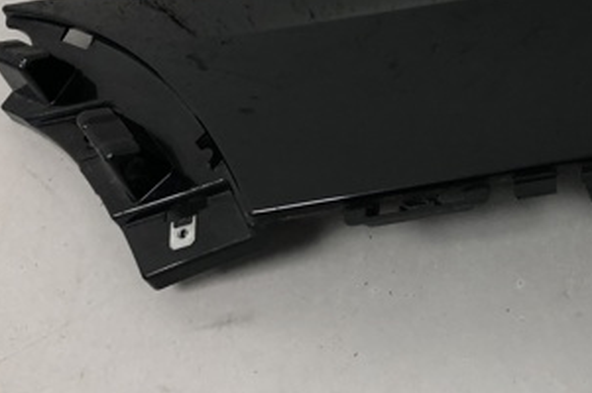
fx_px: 1018
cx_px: 588
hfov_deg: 30.2
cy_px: 37
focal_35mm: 62
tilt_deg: -45.4
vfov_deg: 21.4
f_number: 1.8
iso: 40
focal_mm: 4
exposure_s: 1/20
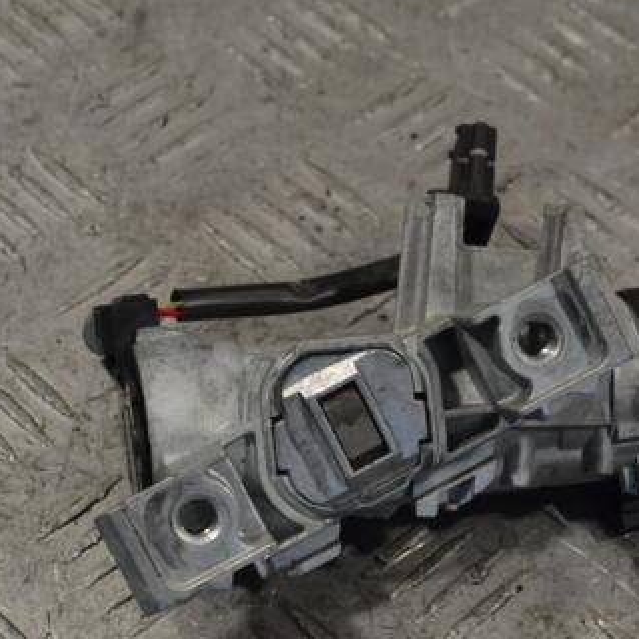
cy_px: 318
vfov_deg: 15.2
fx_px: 2402
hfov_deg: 15.1
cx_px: 513
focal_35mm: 115
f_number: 10
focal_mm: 48
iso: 3200
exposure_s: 1/400
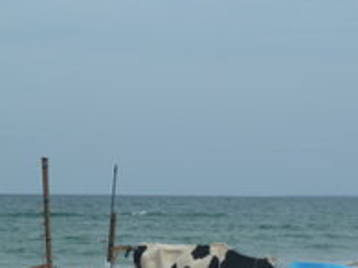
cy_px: 209
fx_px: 1654
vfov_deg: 9.2
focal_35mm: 160
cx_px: 213
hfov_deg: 12.4
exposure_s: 1/500
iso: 80
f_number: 5
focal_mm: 12.8
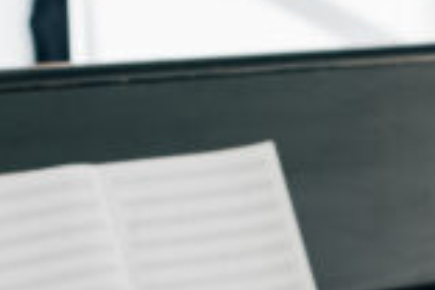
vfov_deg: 7.6
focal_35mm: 179
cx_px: 461
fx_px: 2163
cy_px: 280
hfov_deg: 11.3
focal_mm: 50
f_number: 3.5
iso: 250
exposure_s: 1/400
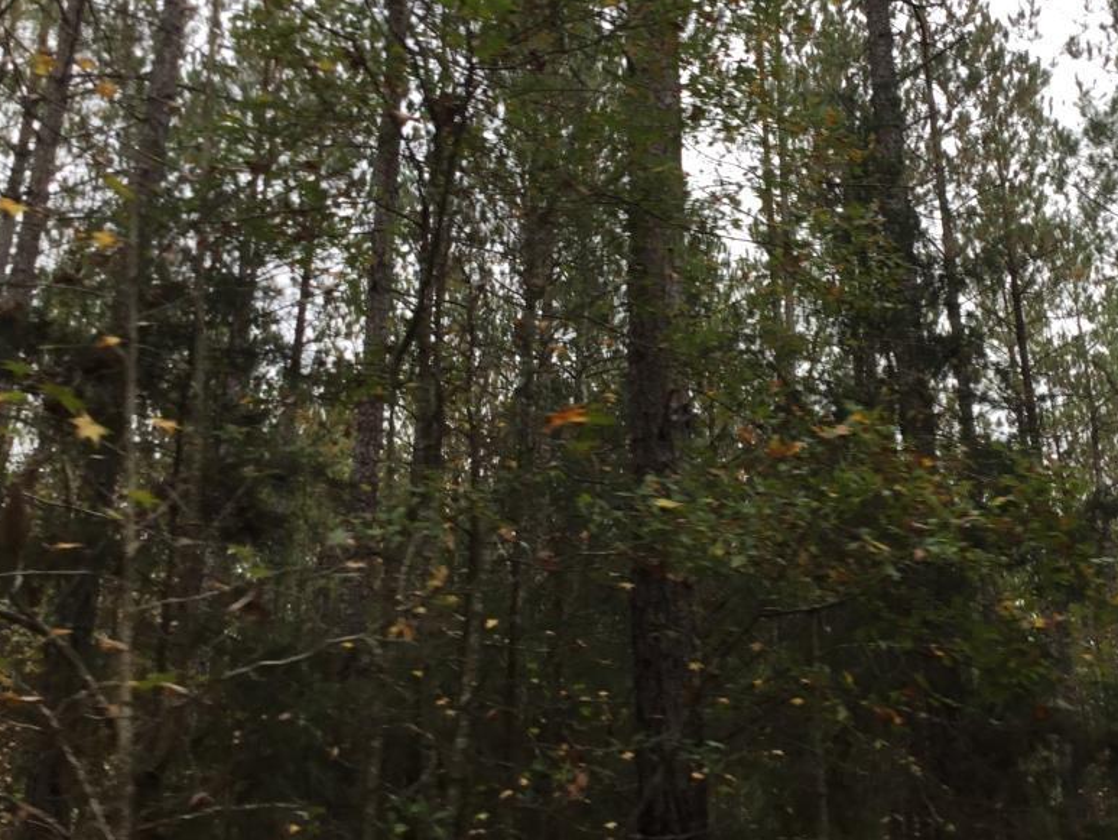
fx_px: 1325
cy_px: 288
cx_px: 729
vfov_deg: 34.9
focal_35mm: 41
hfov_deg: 45.2
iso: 25
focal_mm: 3.3
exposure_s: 1/195
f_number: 2.4
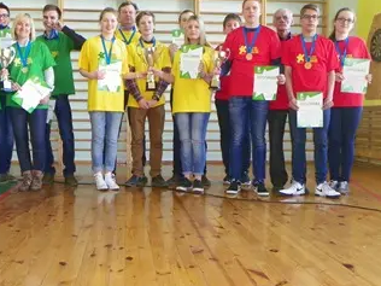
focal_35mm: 44
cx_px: 156
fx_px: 484
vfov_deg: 32.9
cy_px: 148
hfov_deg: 42.8
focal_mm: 5.5
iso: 125
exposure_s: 1/30
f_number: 2.8
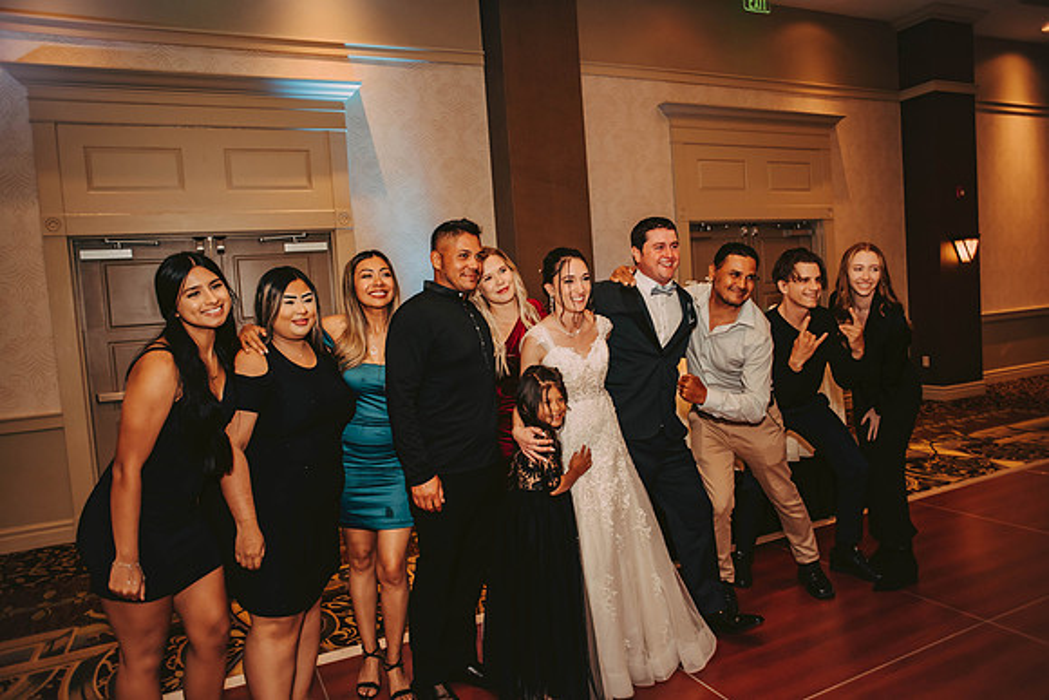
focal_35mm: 24
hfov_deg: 73.7
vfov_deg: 53.2
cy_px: 350
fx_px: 699
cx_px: 524
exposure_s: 1/125
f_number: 2.8
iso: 800
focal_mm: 24
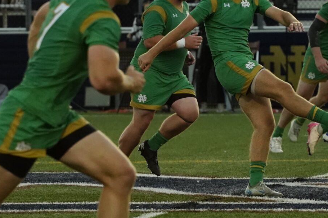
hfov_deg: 3.7
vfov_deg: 2.4
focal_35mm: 562
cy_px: 76
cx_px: 214
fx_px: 5119
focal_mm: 200
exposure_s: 1/3200
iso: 6400
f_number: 5.6
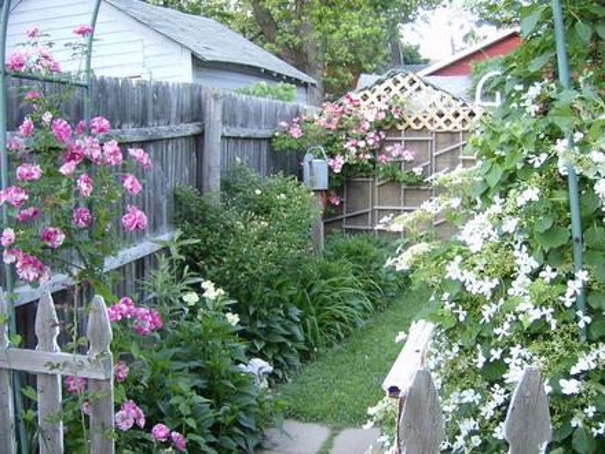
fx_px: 629
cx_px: 302
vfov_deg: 39.7
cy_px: 227
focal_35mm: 36
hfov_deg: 51.4
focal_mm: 6
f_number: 2.8
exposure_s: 1/57.7
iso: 200
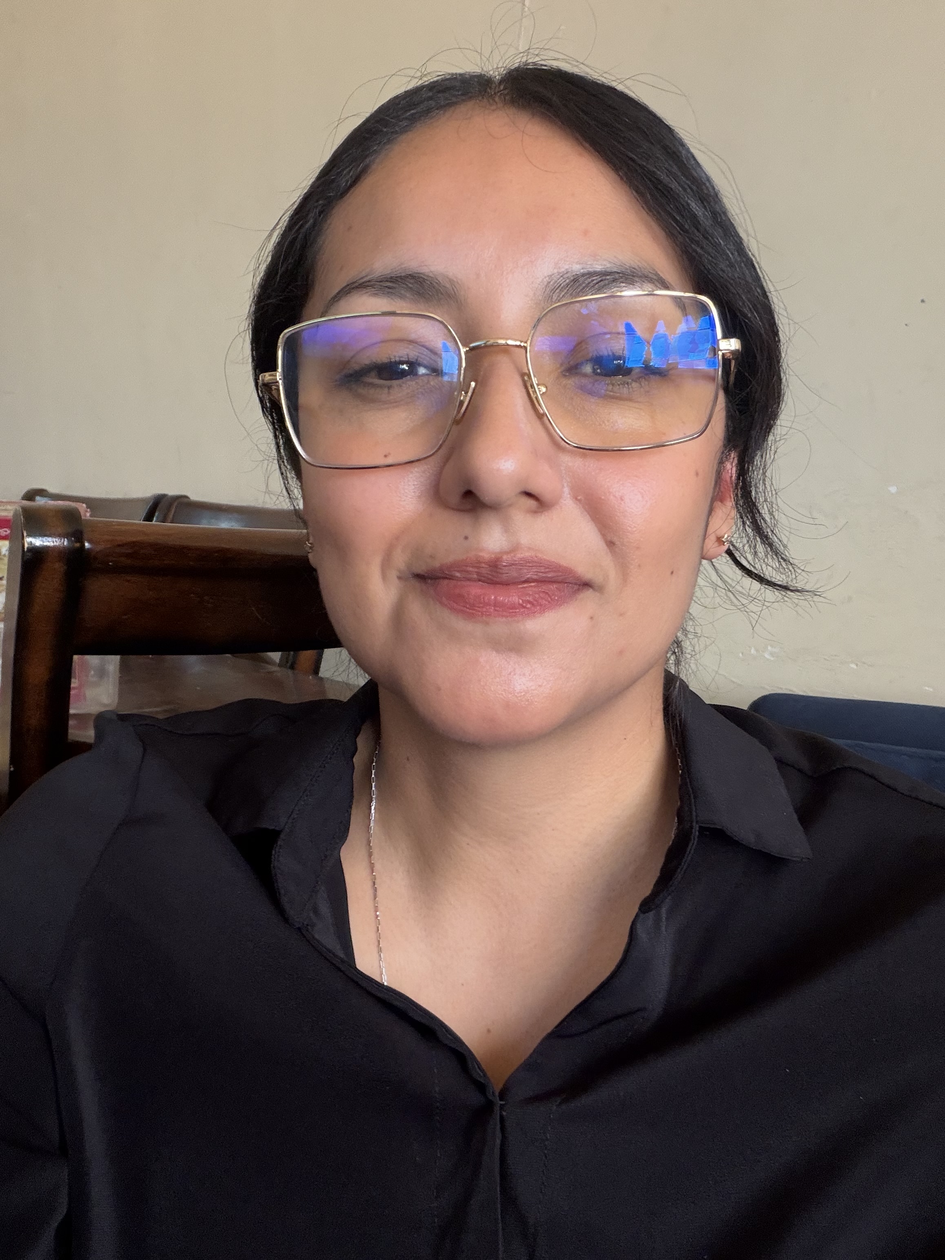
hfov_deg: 46.8
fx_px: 1092
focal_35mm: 30
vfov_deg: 60.0
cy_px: 630
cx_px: 472
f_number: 1.9
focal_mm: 2.71
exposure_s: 1/50
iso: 160
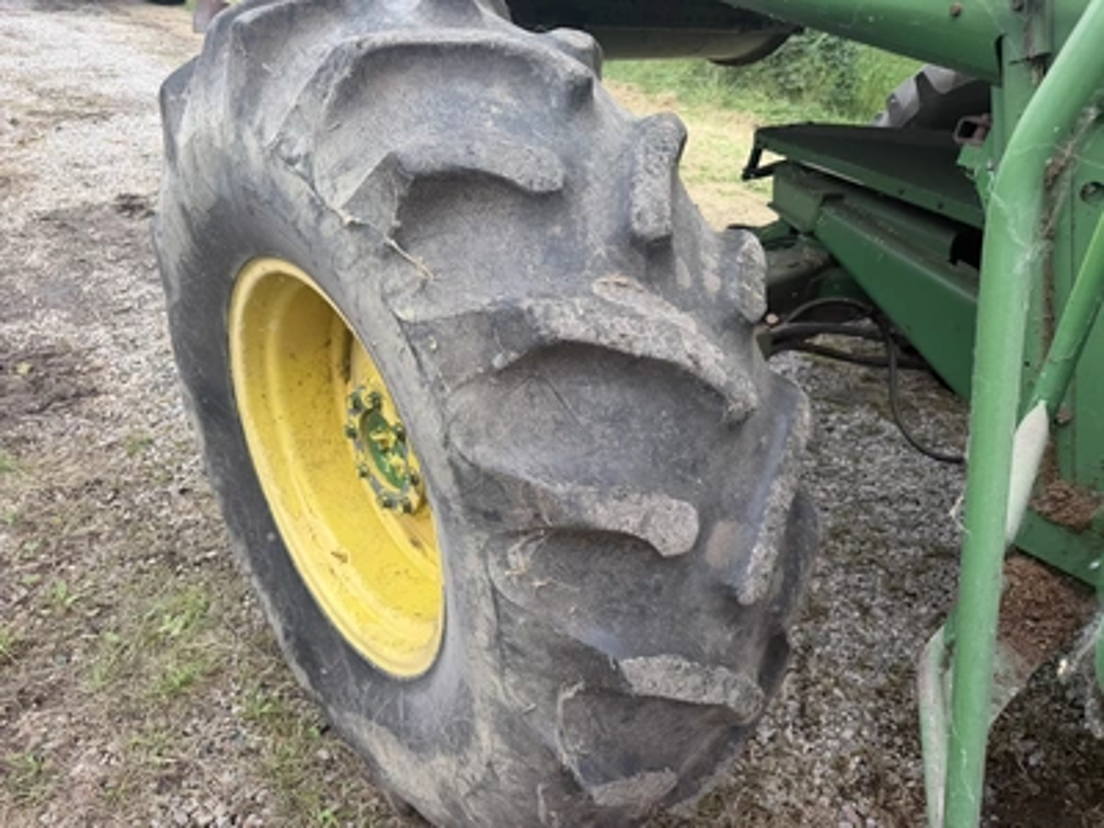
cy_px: 414
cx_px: 552
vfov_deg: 56.8
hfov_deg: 71.6
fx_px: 765
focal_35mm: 24
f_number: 1.78
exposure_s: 1/622
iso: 80
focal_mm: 6.76
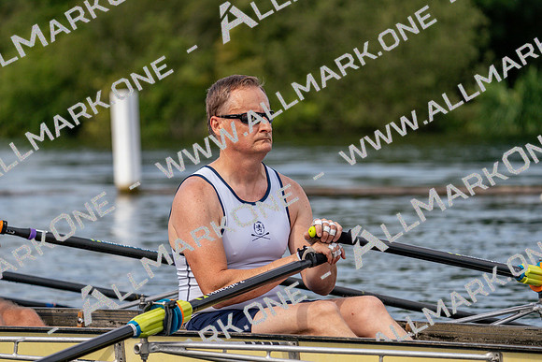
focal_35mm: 225
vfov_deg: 6.1
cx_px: 271
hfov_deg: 9.1
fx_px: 3388
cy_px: 181
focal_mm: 225
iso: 400
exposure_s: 1/1600
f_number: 5.6
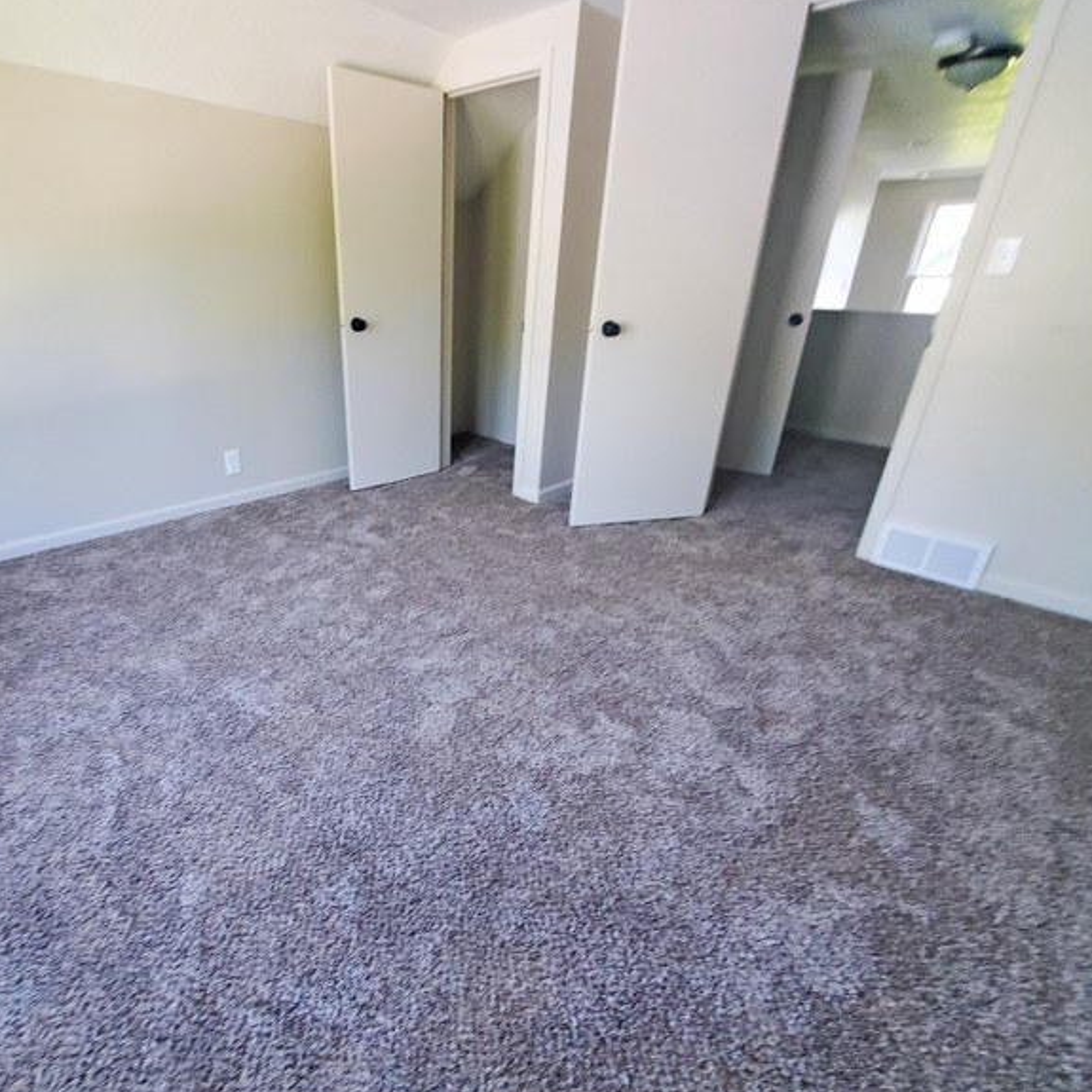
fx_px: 571
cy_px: 560
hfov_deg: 86.4
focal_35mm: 16
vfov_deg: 87.4
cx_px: 439
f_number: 2.2
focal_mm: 1.8
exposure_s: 1/60
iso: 500
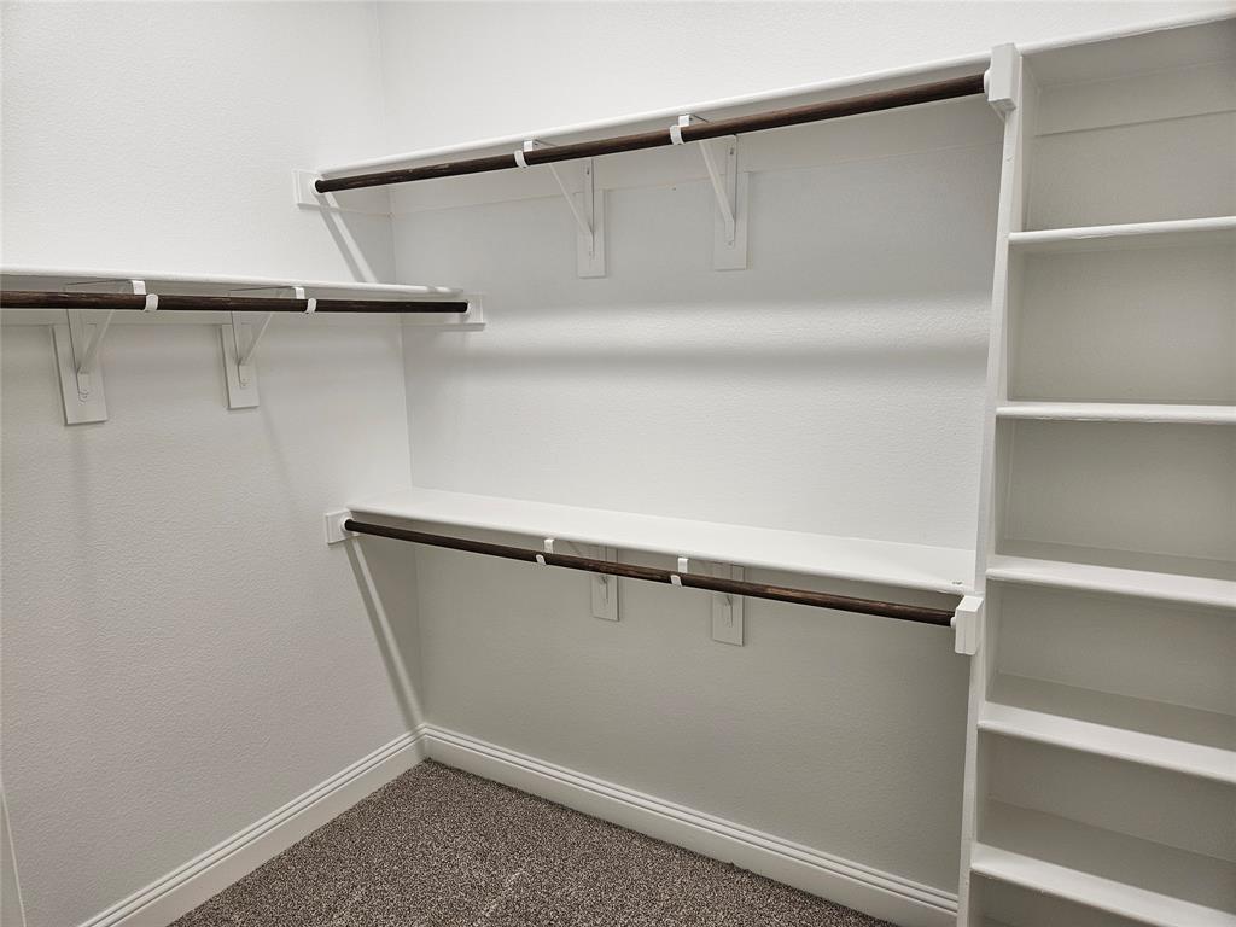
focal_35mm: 23
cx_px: 618
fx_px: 821
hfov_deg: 73.9
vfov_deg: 58.9
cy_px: 464
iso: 50
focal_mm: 5.4
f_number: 1.8
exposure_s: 1/120
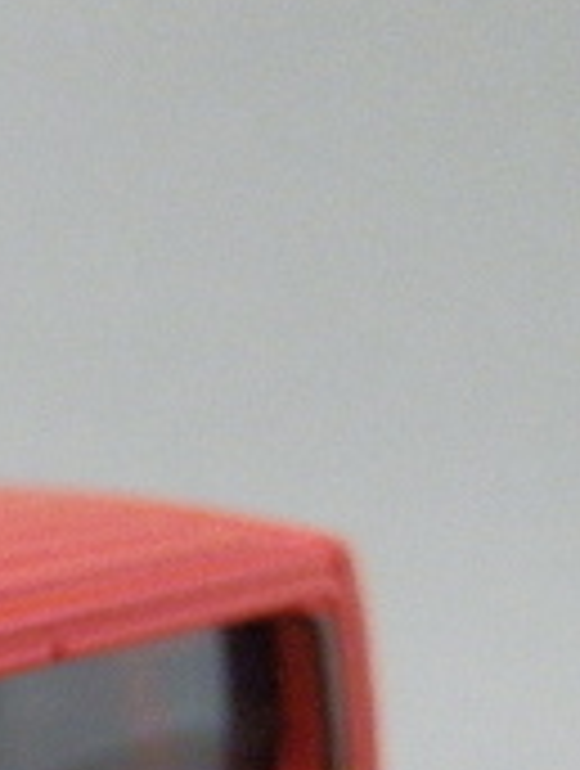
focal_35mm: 127
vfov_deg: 14.7
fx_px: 2827
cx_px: -477
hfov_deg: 10.9
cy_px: 1054
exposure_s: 1/8
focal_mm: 6.17
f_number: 3.5
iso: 320
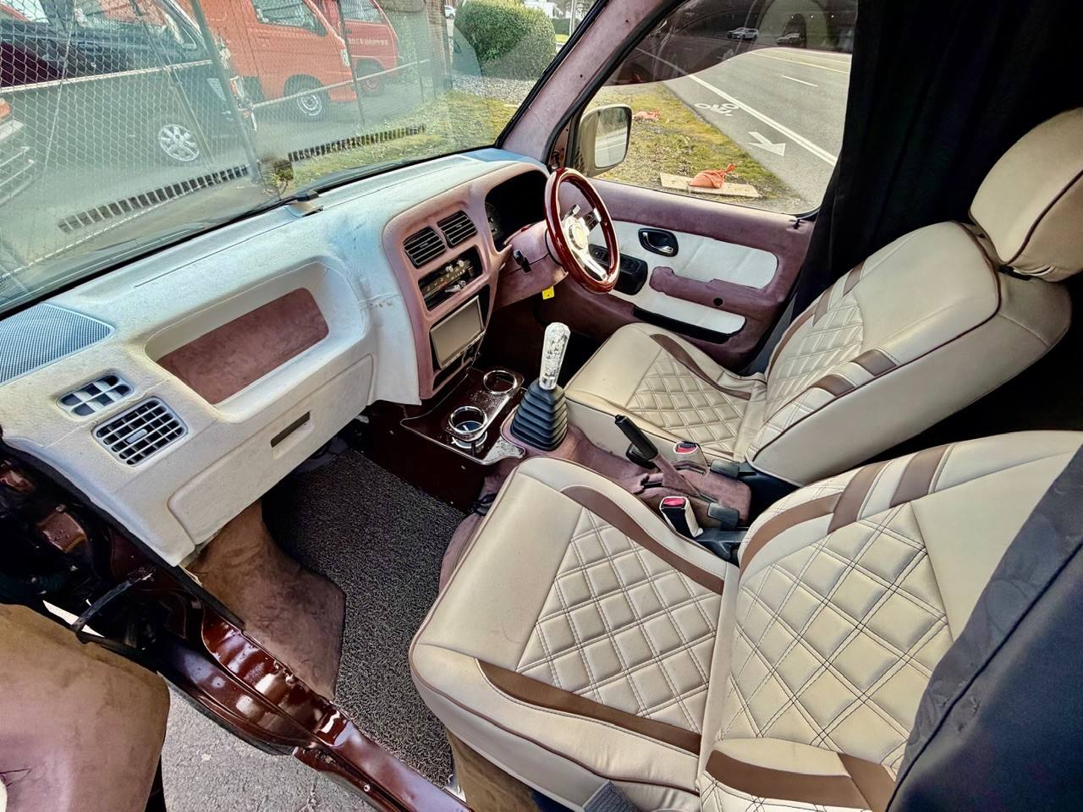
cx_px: 542
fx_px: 438
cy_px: 406
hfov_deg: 102.1
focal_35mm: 14
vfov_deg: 85.7
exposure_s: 1/121
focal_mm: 2.22
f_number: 2.2
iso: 250
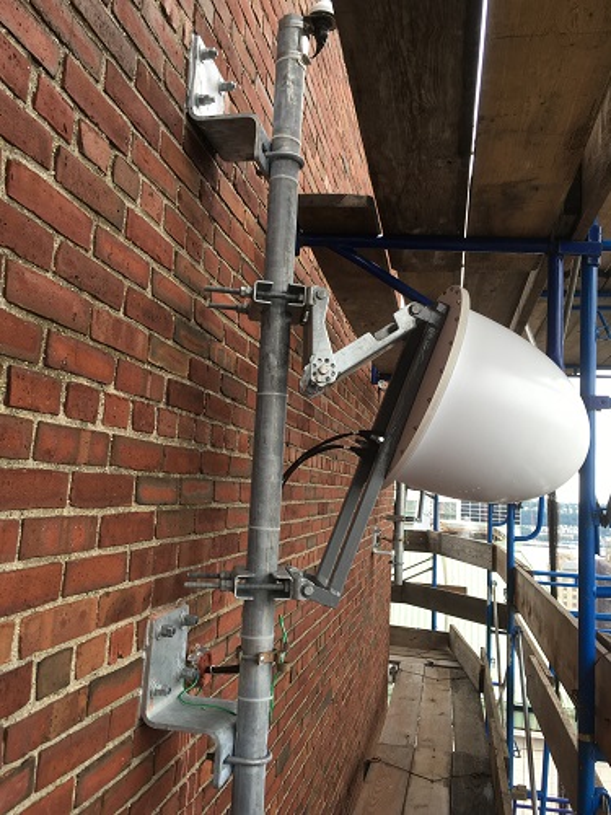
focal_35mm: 29
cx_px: 306
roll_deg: -2.9
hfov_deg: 48.2
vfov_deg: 61.7
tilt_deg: +6.3
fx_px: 682
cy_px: 408
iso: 25
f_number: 2.2
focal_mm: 4.15
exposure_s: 1/120
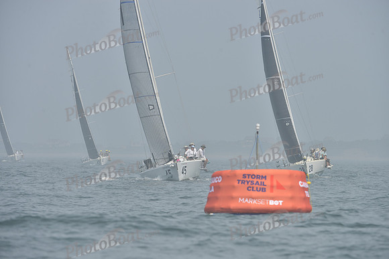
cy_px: 130
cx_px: 194
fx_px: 2810
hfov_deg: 7.9
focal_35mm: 260
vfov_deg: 5.3
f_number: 8
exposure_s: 1/1000
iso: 280
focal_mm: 260
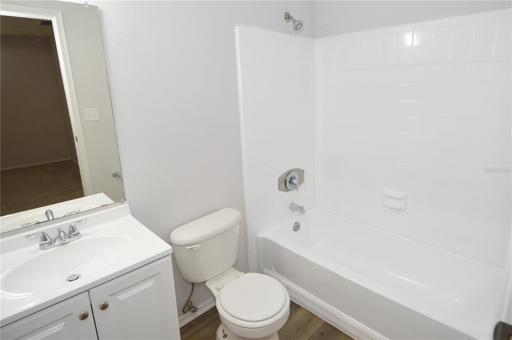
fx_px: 256
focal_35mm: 18
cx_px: 256
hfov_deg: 90.1
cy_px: 170
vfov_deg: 67.3
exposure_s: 1/80
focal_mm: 12
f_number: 4.5
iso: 400
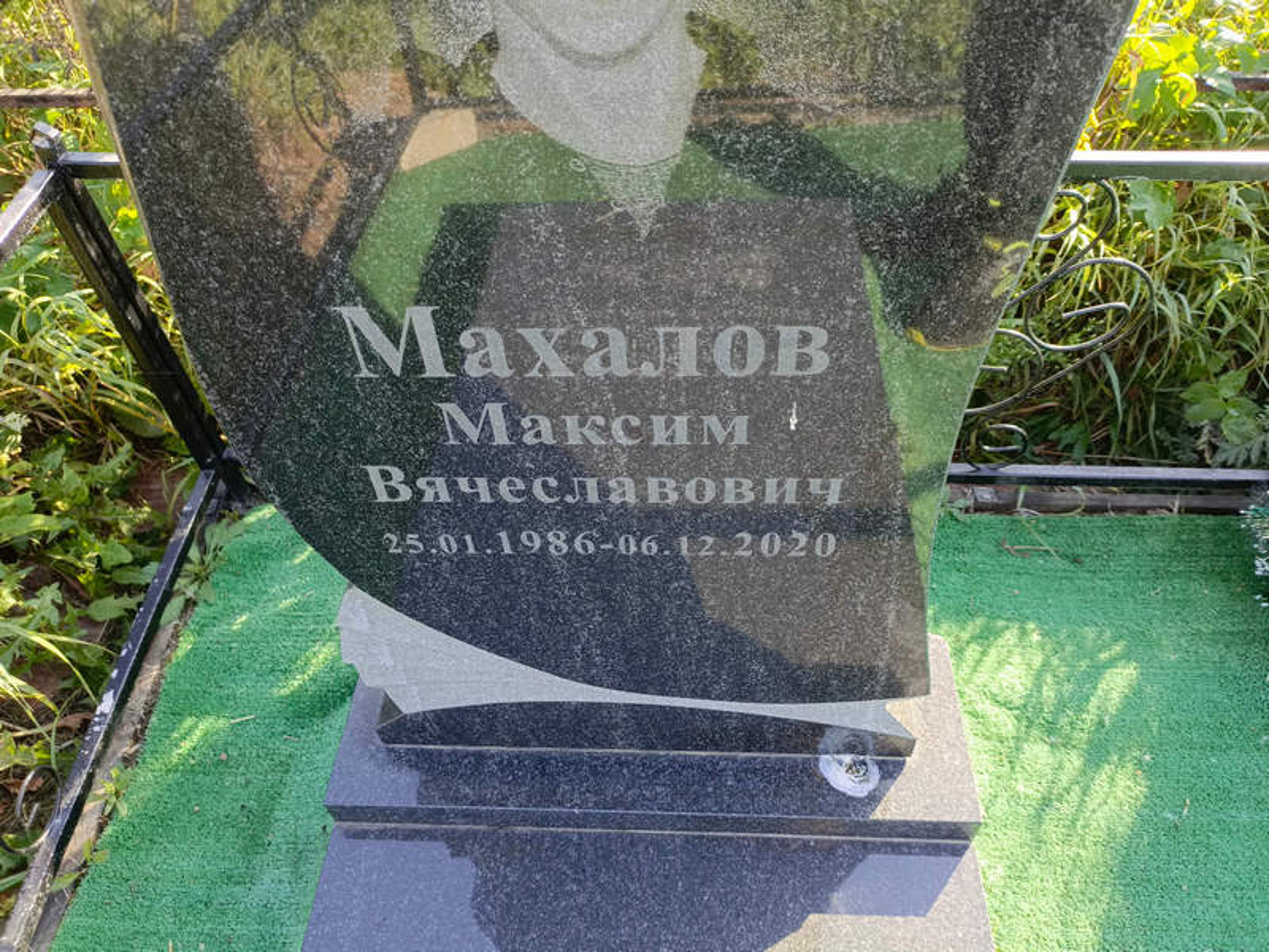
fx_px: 916
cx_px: 634
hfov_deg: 69.4
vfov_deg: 54.9
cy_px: 476
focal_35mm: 25
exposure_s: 1/101
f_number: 1.69
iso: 115
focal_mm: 4.76
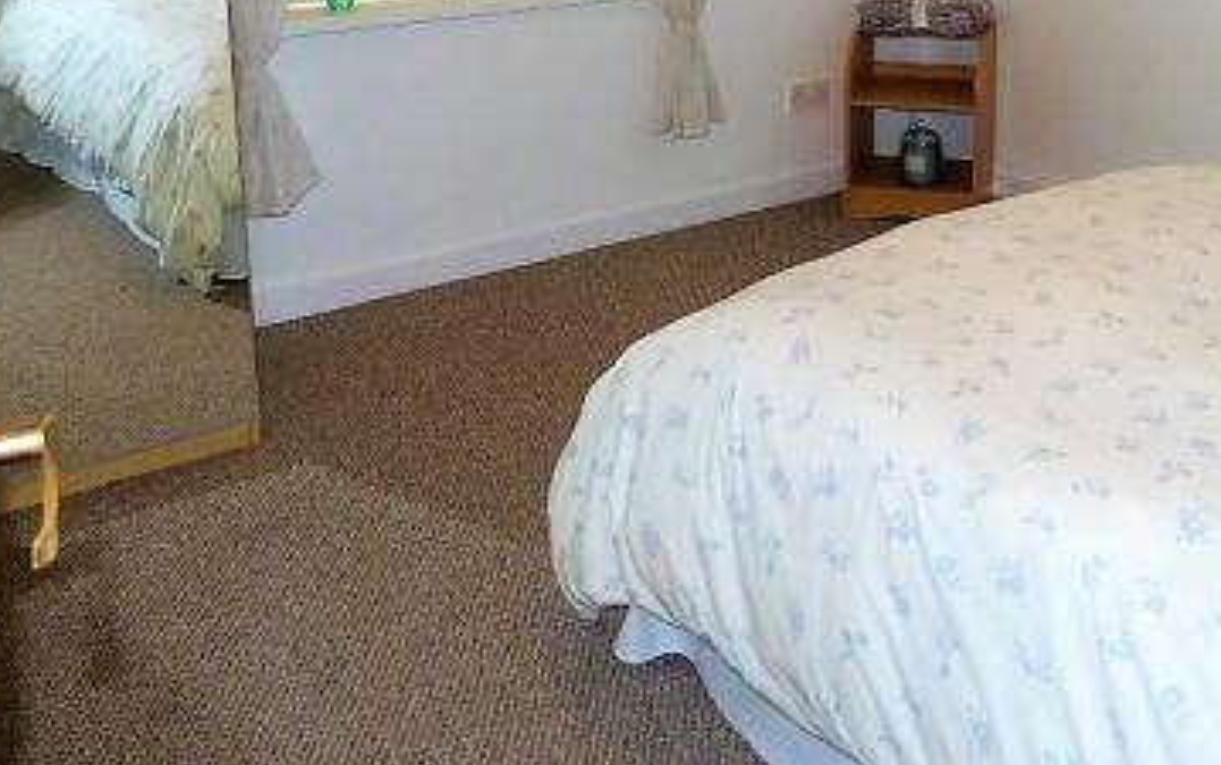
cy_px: 73
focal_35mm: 43
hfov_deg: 44.3
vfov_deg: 28.7
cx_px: 944
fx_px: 1432
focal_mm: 4.5
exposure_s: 1/60
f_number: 2.8
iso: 160
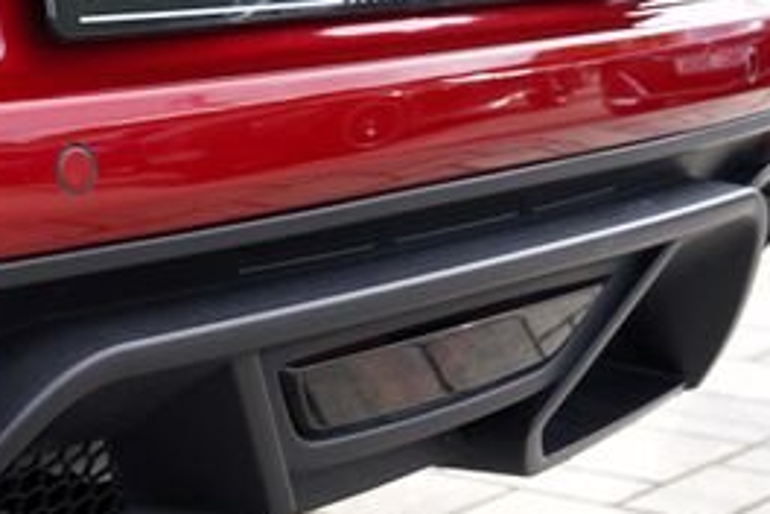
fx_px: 1989
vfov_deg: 14.6
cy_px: 410
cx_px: -134
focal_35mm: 93
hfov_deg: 20.6
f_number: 5
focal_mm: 24
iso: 100
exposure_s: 1/100
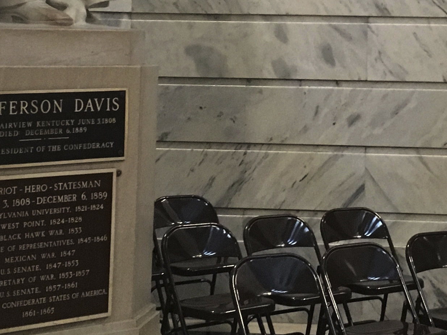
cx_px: 359
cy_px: -68
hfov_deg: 20.4
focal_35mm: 95
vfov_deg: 15.0
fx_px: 1227
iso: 200
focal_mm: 4.15
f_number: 2.2
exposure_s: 1/20
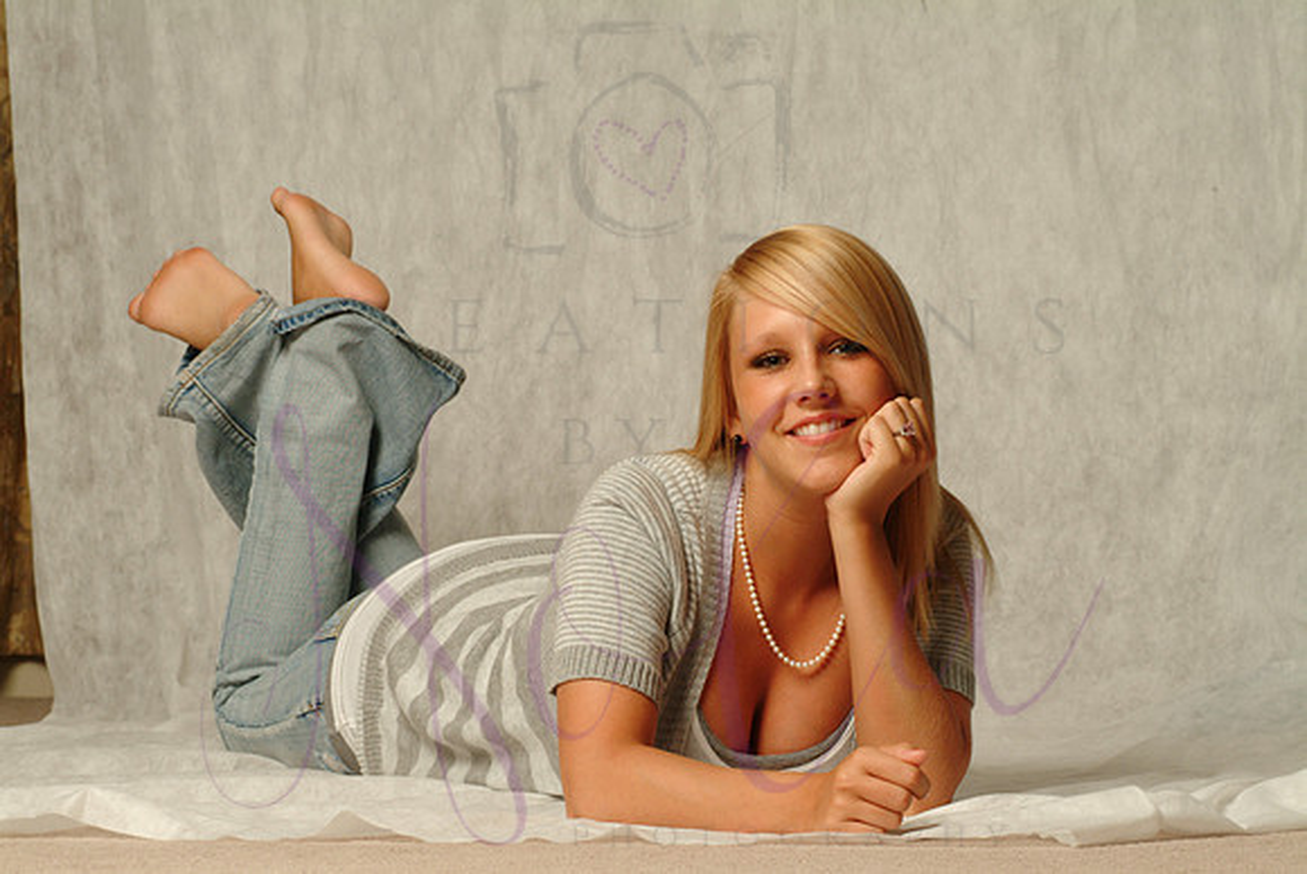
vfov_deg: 10.1
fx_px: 4961
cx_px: 654
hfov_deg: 15.0
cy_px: 437
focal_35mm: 136
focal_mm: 91
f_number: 11
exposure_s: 1/125
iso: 400
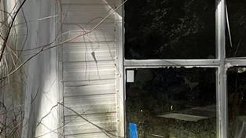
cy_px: 80
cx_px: 62
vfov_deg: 8.4
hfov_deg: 14.8
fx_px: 946
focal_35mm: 145
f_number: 1.5
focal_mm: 5.7
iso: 50
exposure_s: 1/1901
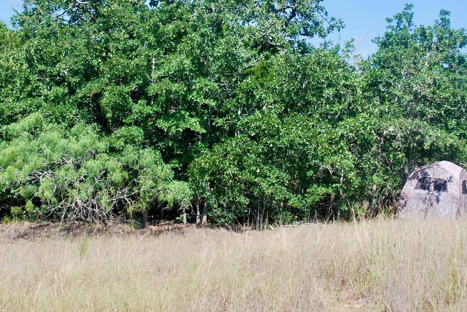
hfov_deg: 25.7
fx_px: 1024
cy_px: 94
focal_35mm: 79
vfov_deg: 17.3
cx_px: 233
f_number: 7.1
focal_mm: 29
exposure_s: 1/200
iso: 100
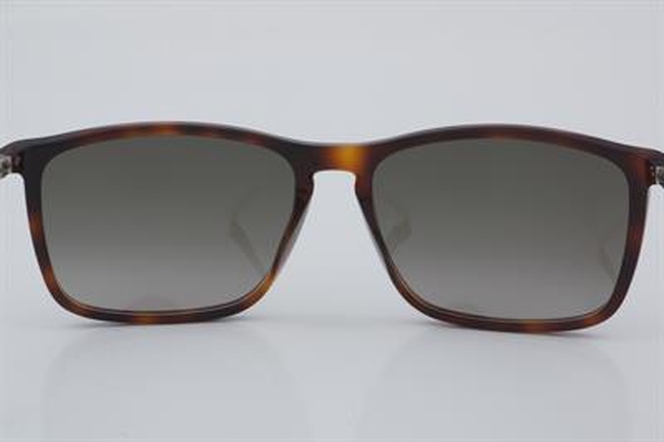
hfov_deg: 24.6
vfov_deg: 16.5
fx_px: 1520
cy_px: 221
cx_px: 332
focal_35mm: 82
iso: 100
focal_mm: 55
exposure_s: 1/4
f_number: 32
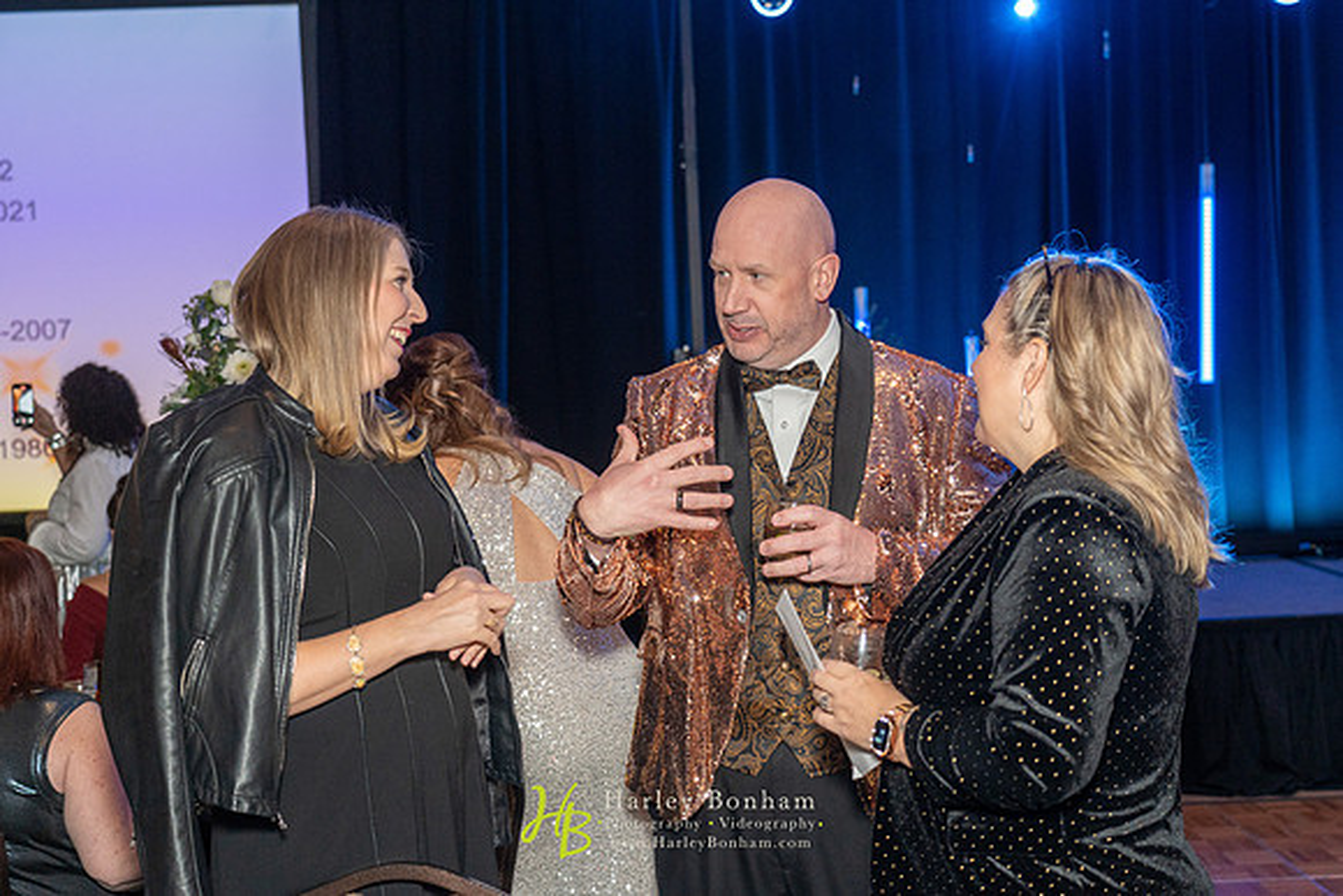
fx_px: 1716
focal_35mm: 46
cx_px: 672
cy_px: 448
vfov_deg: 29.3
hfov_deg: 42.7
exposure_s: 1/200
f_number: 4
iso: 3200
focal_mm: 46
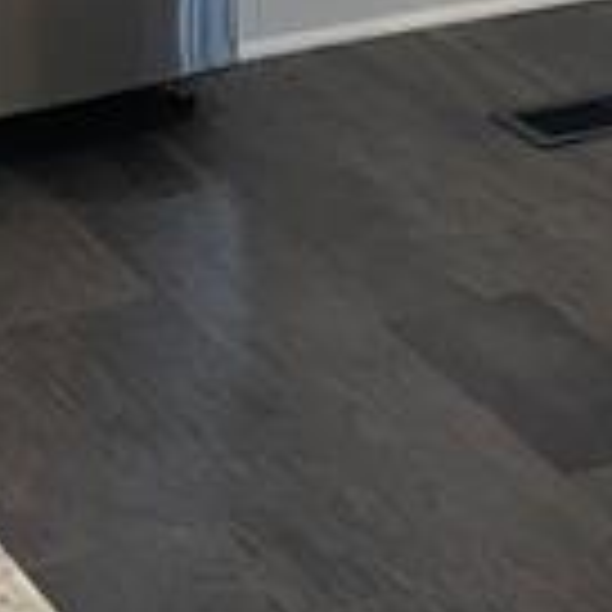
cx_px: 878
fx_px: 3460
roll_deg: -1.2
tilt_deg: -11.5
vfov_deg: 9.7
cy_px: -414
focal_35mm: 173
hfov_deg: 9.8
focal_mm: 4.2
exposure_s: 1/25
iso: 50
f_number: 1.6
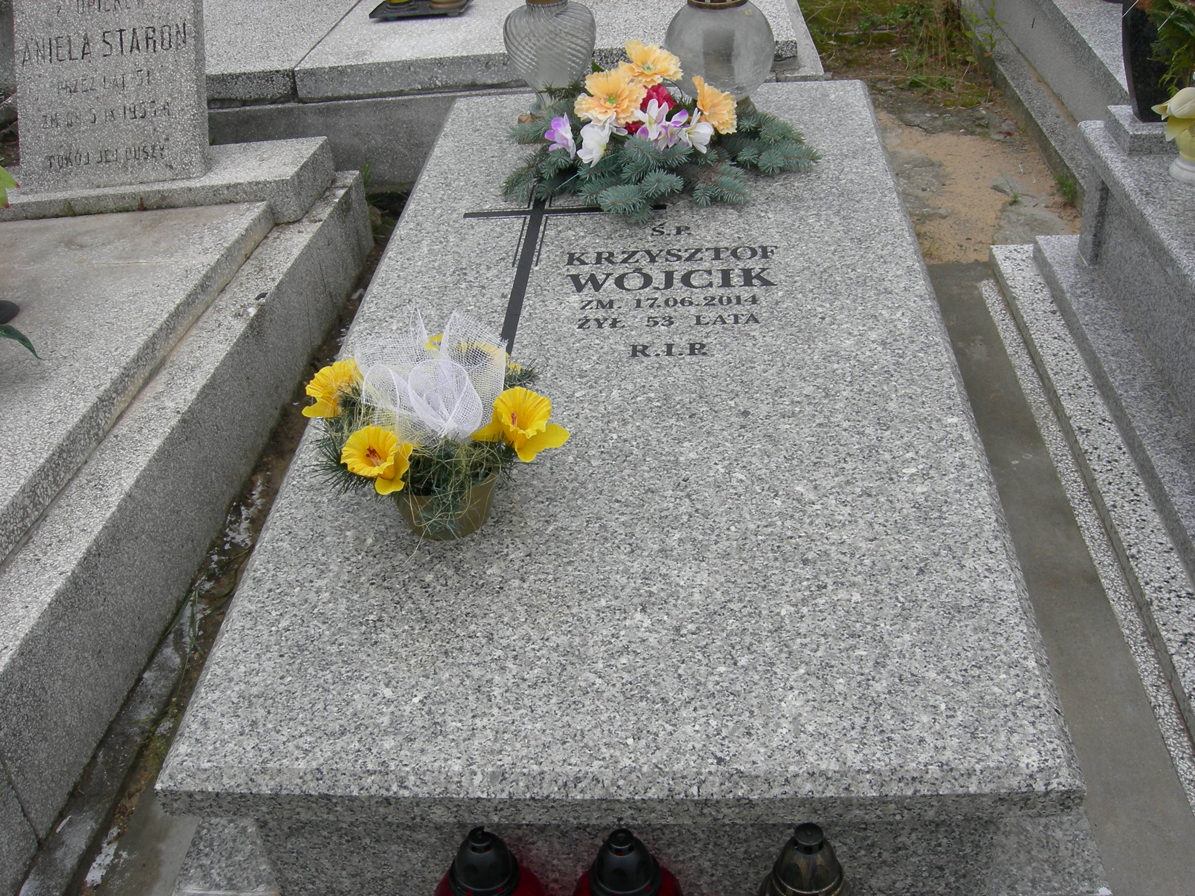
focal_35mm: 36
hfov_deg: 51.4
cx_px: 598
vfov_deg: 39.7
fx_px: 1243
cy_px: 448
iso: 64
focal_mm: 7.5
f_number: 5.4
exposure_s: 1/195
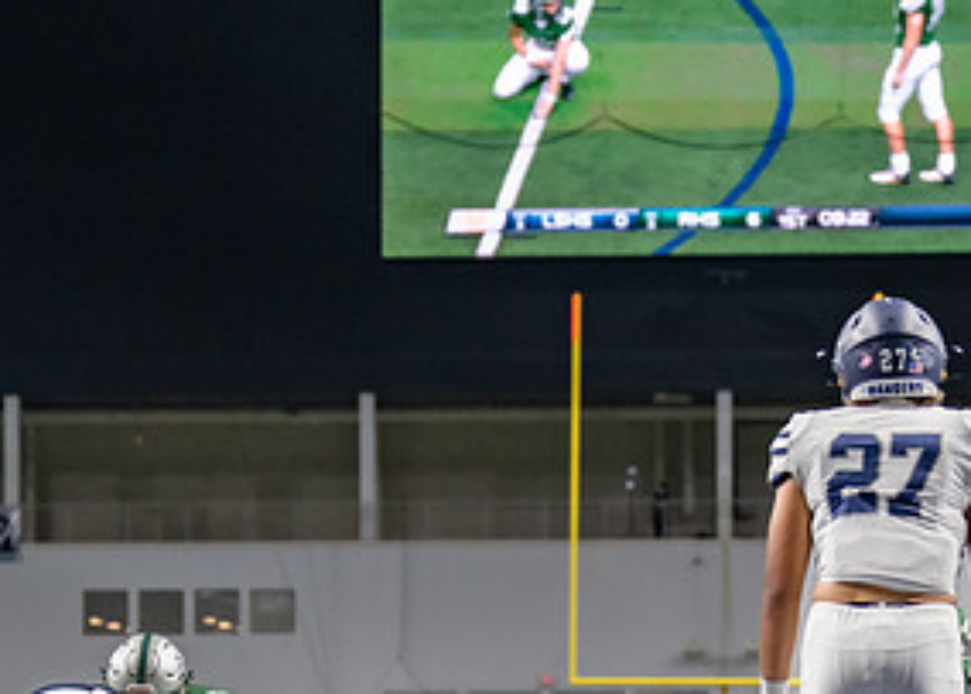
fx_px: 4524
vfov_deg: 8.7
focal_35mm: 164
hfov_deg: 12.2
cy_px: 703
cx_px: 539
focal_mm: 70
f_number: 2.8
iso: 2000
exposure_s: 1/800
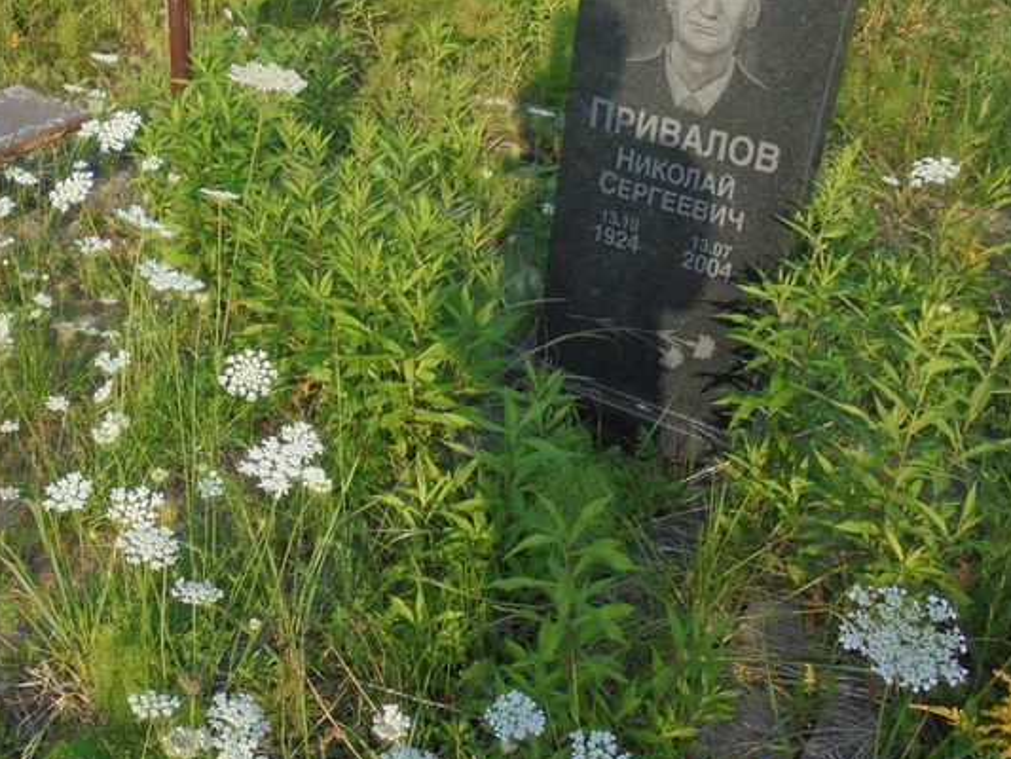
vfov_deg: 36.8
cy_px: 353
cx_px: 292
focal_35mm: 39
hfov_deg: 46.6
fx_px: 1139
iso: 100
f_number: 3.5
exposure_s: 1/500
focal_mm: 4.6
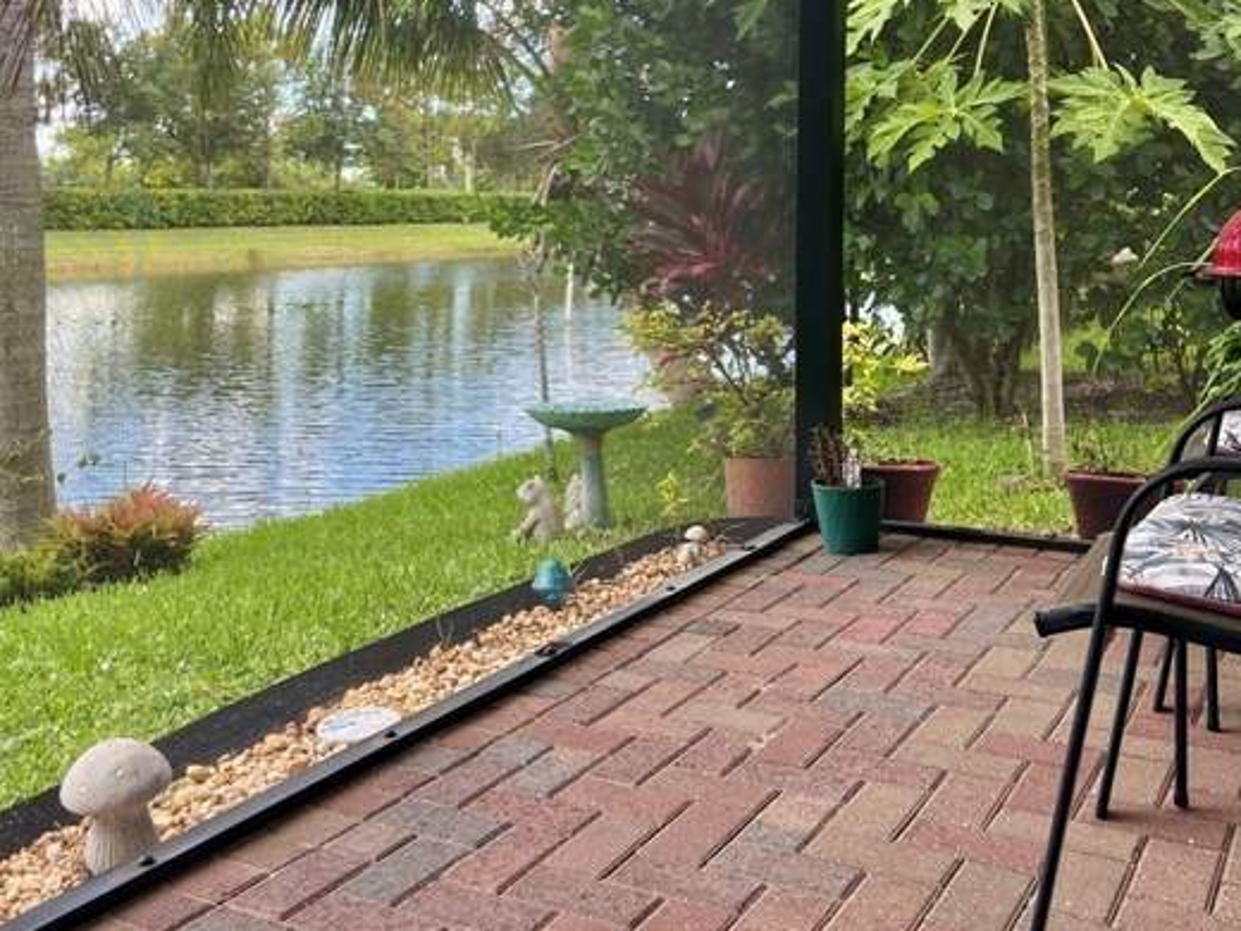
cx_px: 535
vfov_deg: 35.5
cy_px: 279
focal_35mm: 40
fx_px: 1434
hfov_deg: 46.7
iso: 50
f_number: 1.5
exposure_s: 1/164
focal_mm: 5.7
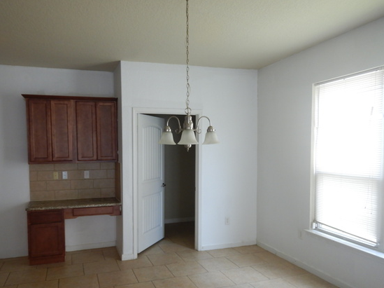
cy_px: 164
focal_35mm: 28
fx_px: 310
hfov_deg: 63.4
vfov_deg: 49.5
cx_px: 178
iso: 160
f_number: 2.8
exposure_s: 1/30
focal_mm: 4.3
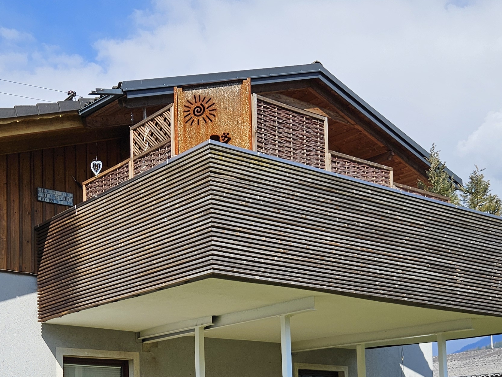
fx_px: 798
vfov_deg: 25.5
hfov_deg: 34.7
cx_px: 178
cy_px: 360
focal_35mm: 55
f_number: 1.8
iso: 25
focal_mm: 5.4
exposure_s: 1/2828
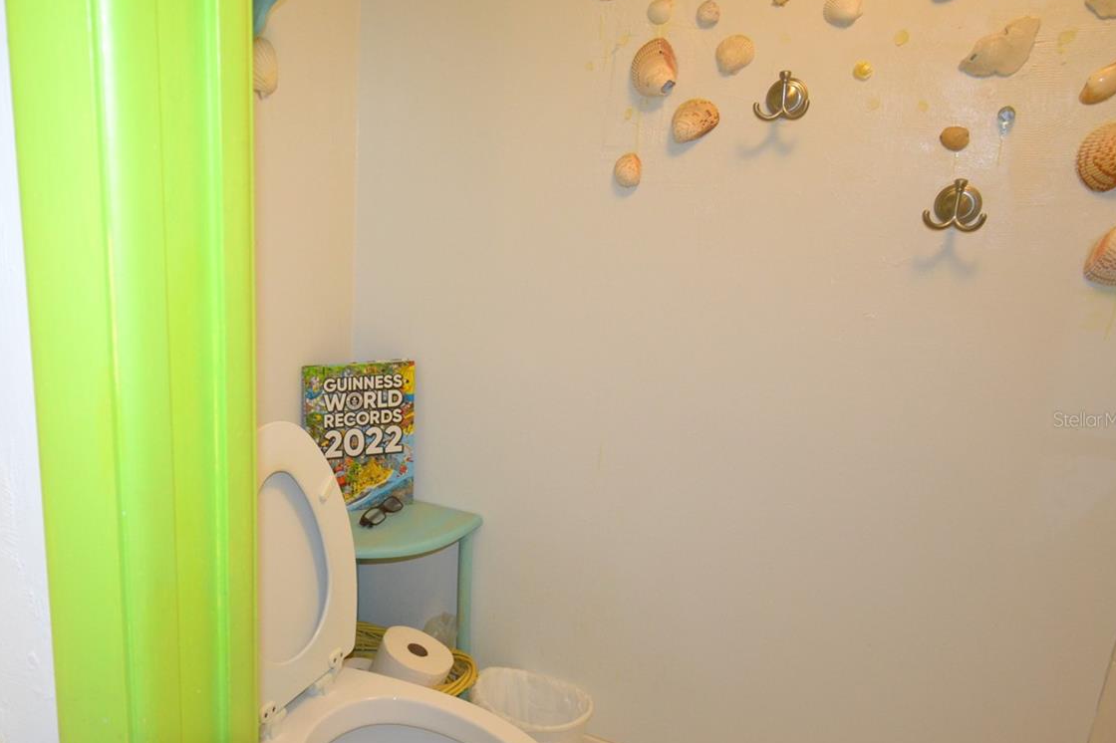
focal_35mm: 30
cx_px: 345
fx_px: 930
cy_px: 419
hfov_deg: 60.0
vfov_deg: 43.5
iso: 1100
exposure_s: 1/60
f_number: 4
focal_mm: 14
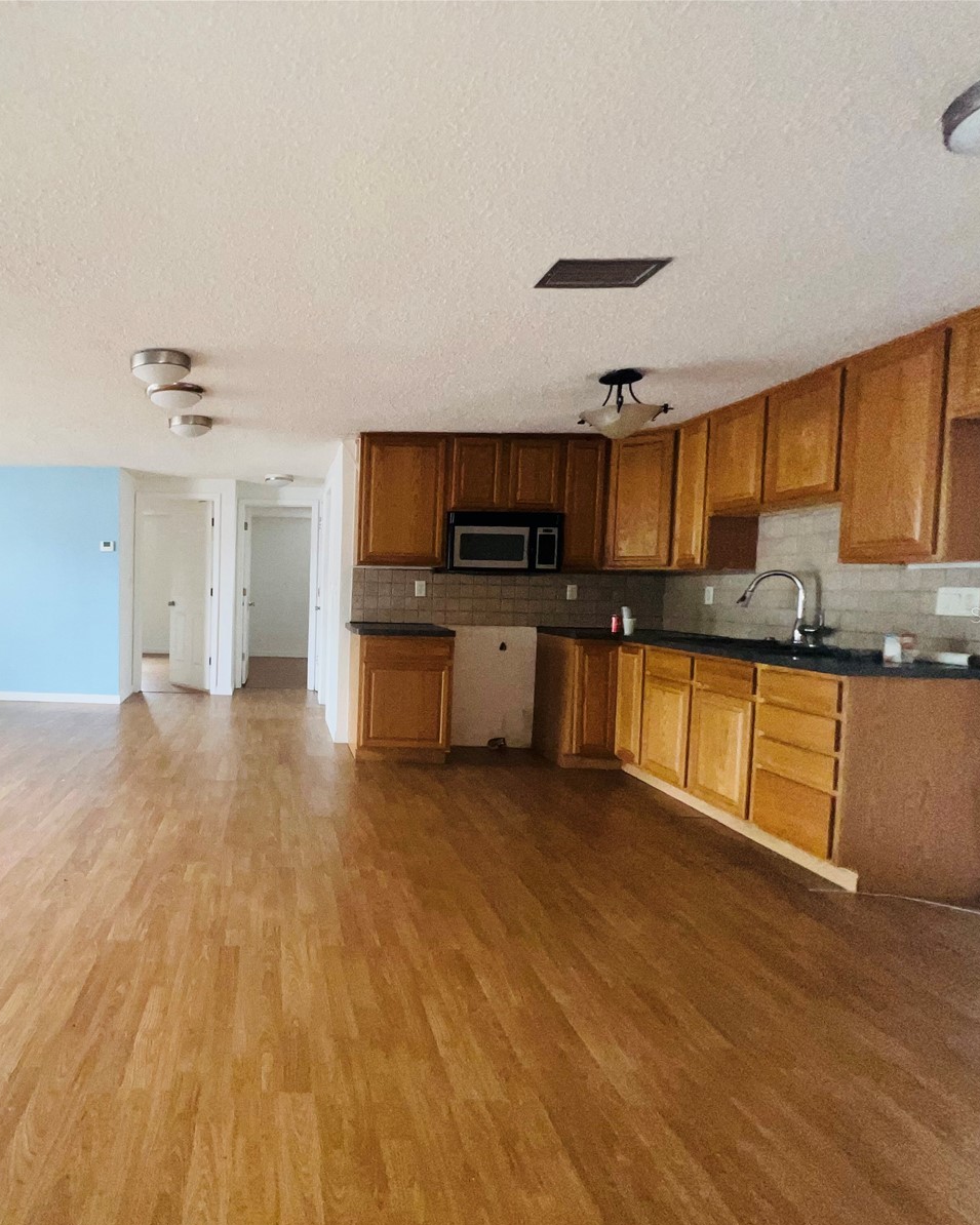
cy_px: 615
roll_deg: -1.0
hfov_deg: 71.7
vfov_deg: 89.6
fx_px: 616
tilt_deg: -3.2
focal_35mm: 17
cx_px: 246
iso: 100
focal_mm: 1.57
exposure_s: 1/118
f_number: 1.8
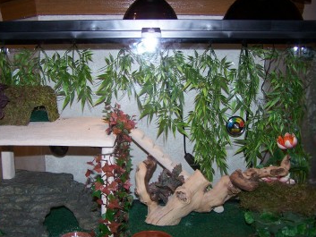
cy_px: 131
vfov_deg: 33.6
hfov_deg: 43.8
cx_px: 141
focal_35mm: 43
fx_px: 393
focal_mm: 6.3
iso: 140
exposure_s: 1/60
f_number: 2.8
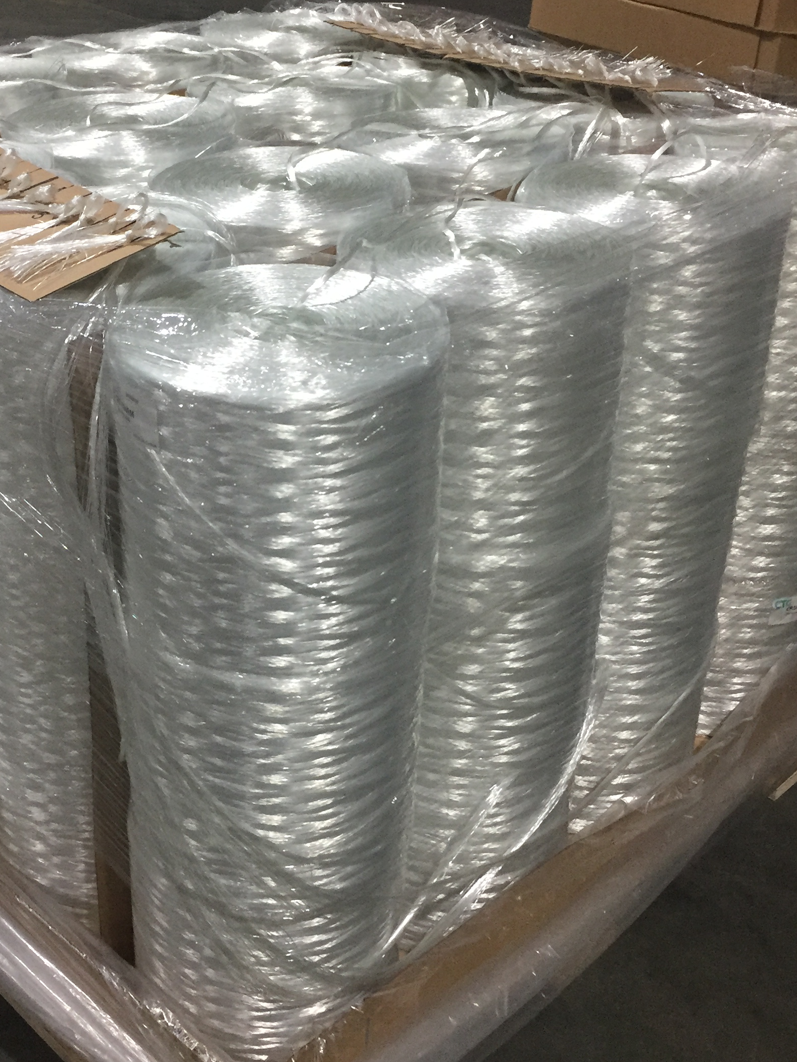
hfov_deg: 32.1
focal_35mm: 45
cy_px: 490
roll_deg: +0.0
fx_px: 1381
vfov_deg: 42.0
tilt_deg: -29.6
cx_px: 307
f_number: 2.2
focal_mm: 4.15
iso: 200
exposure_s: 1/33
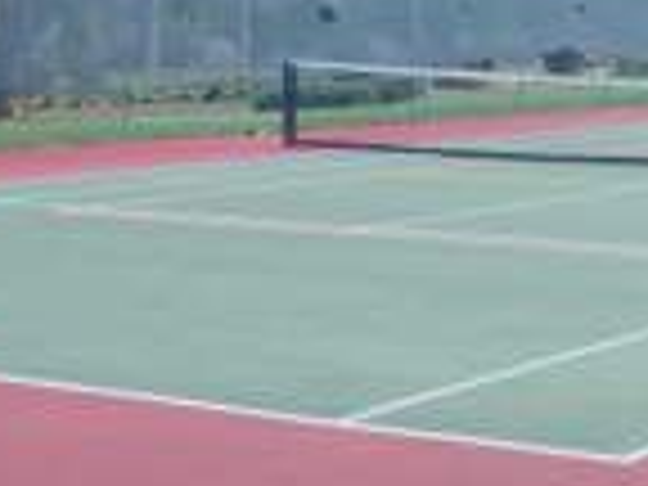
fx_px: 1816
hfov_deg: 19.3
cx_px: 729
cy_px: 112
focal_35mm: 97
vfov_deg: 15.2
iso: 32
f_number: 2.2
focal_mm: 4.15
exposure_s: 1/694
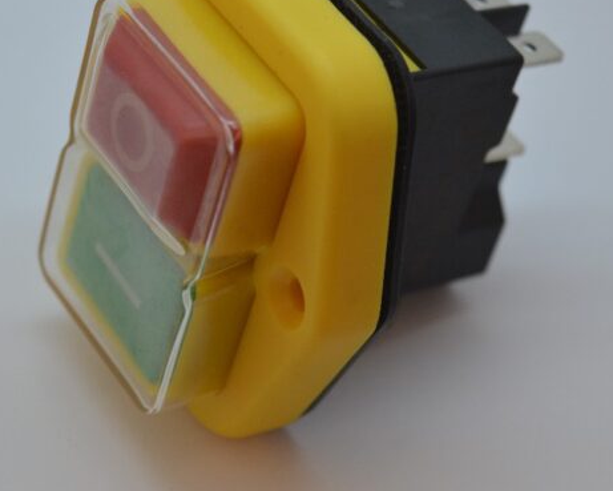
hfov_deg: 15.9
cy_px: 194
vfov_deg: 12.8
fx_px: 2191
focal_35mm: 121
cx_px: 301
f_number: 5.6
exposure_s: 1/125
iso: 360
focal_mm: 55
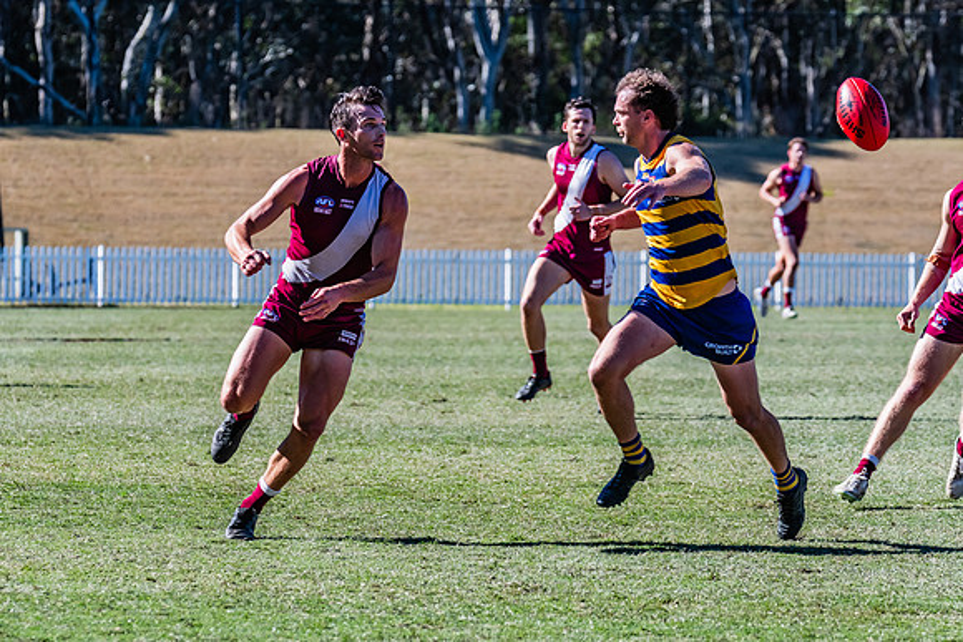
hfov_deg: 6.7
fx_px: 8262
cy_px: 360
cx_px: 371
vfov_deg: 4.5
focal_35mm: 309
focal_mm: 250
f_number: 8
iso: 800
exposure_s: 1/1600
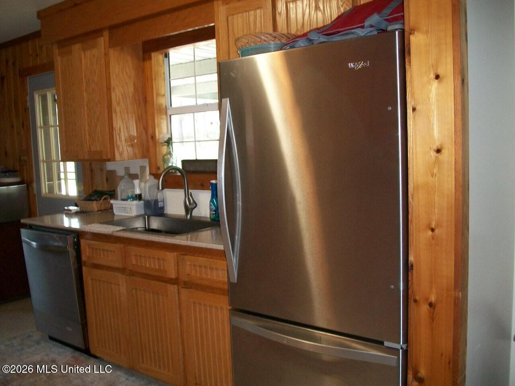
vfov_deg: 44.2
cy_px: 193
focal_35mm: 32
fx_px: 476
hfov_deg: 56.8
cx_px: 258
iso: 160
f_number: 2.9
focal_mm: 5.7
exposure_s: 1/30
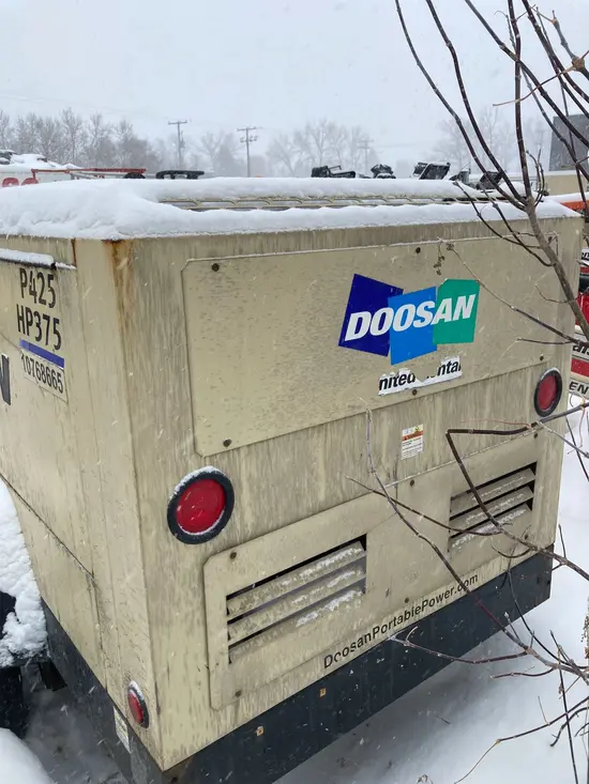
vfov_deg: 63.4
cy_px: 392
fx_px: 635
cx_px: 294
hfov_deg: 49.8
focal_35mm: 28
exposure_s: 1/221
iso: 20
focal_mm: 3.99
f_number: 1.8
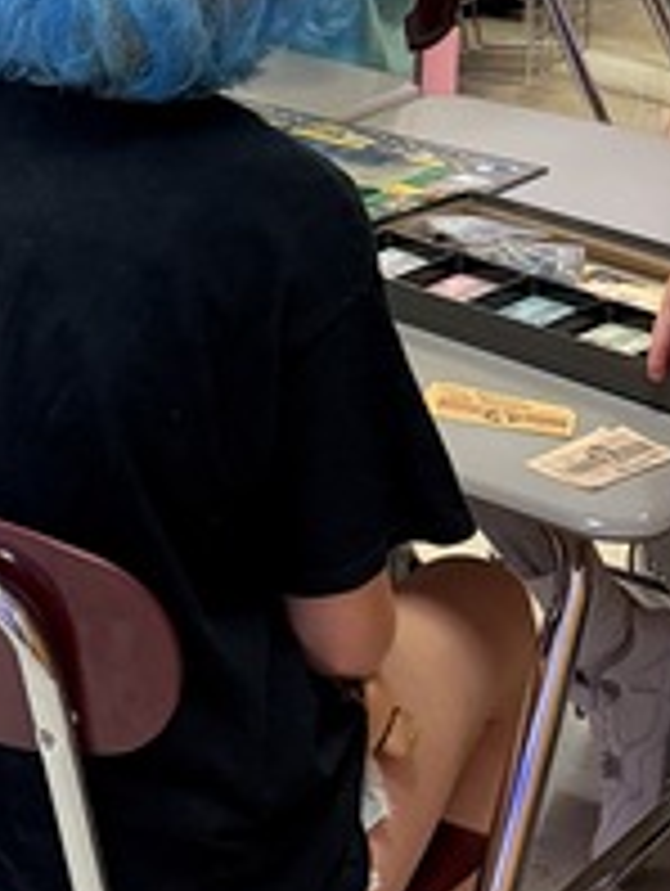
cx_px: -558
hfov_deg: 11.1
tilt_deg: -6.3
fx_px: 3193
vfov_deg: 14.7
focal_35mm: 124
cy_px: -490
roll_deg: -2.4
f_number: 1.78
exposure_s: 1/60
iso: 160
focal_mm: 6.76
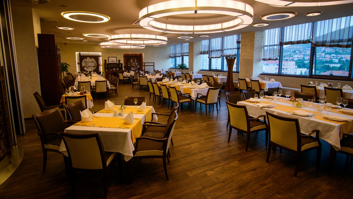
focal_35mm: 20
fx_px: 187
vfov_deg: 55.7
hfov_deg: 86.6
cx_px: 176
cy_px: 86
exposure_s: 1/100
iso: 1250
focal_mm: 19
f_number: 5.6
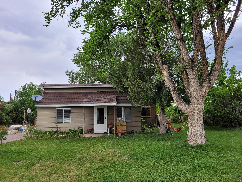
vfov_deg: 53.1
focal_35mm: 26
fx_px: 182
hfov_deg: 67.3
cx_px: 121
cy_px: 91
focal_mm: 5.4
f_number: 1.8
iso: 40
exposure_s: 1/467
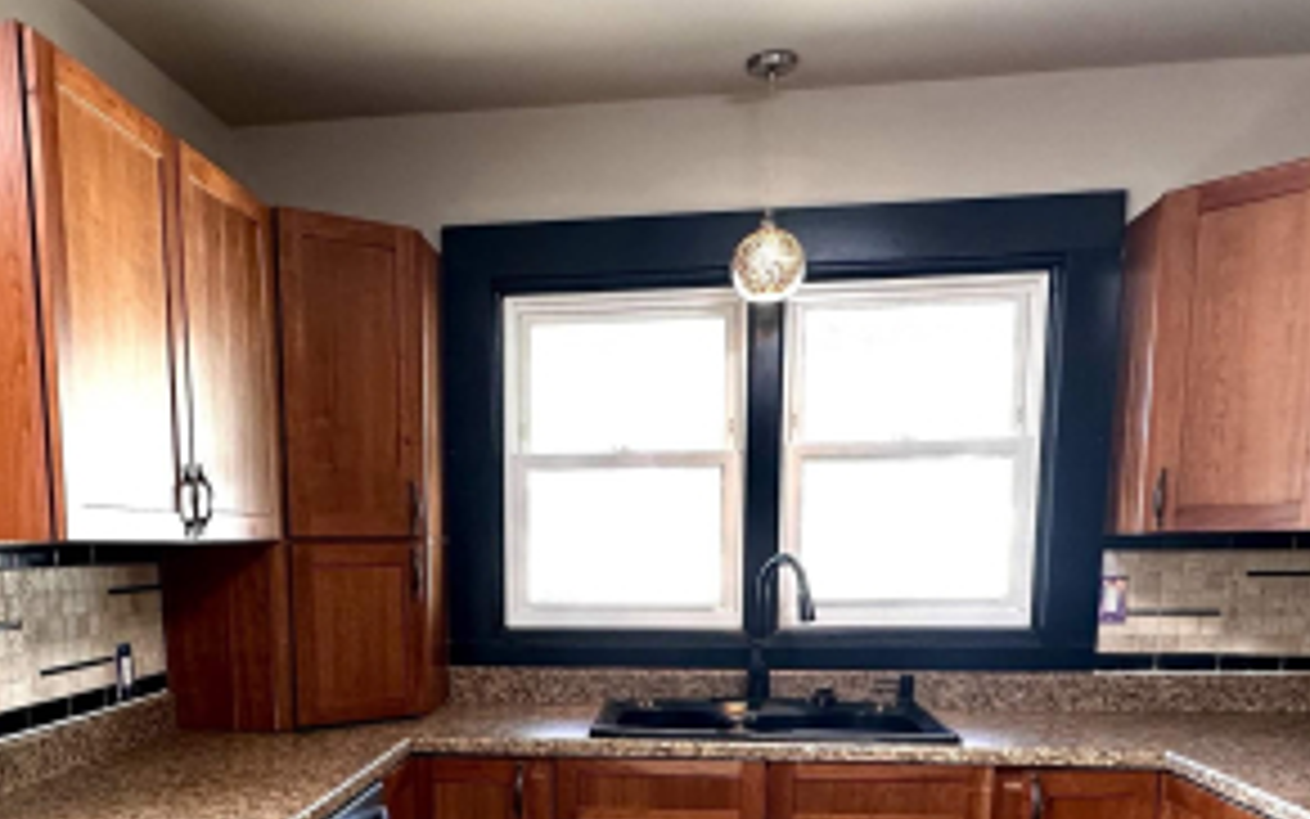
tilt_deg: -8.8
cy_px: 738
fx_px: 1214
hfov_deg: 56.1
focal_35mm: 34
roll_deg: +0.3
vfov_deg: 35.1
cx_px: 506
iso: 160
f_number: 2.2
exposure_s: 1/60
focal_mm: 2.22
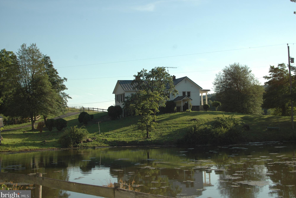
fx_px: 440
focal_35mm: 54
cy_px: 100
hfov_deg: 37.2
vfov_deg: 25.3
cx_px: 149
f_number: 5.6
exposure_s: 1/500
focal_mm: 35
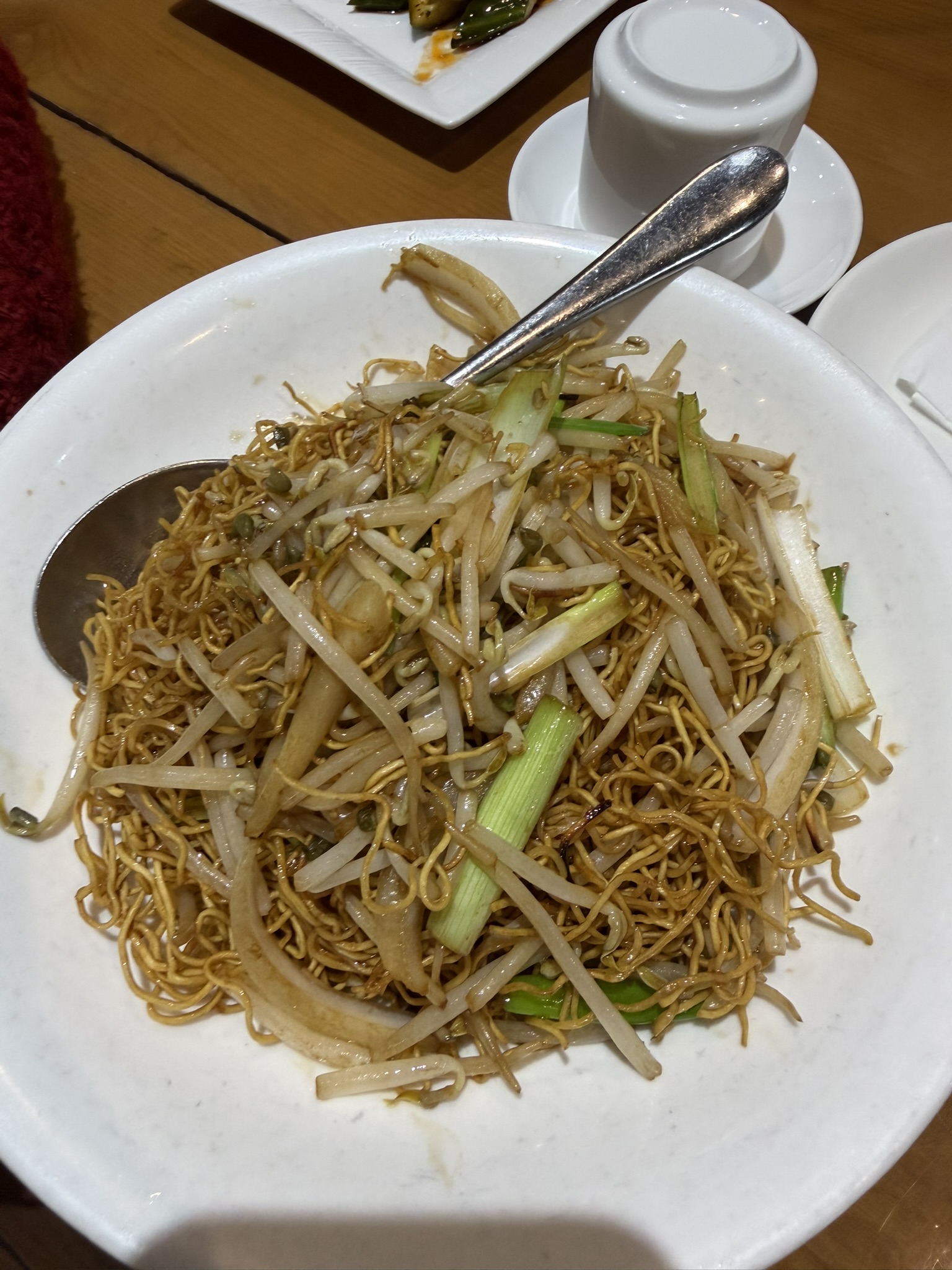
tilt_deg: -60.7
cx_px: 476
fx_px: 880
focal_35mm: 24
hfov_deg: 56.8
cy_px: 635
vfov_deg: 71.6
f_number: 2.2
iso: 200
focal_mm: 2.22
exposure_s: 1/120
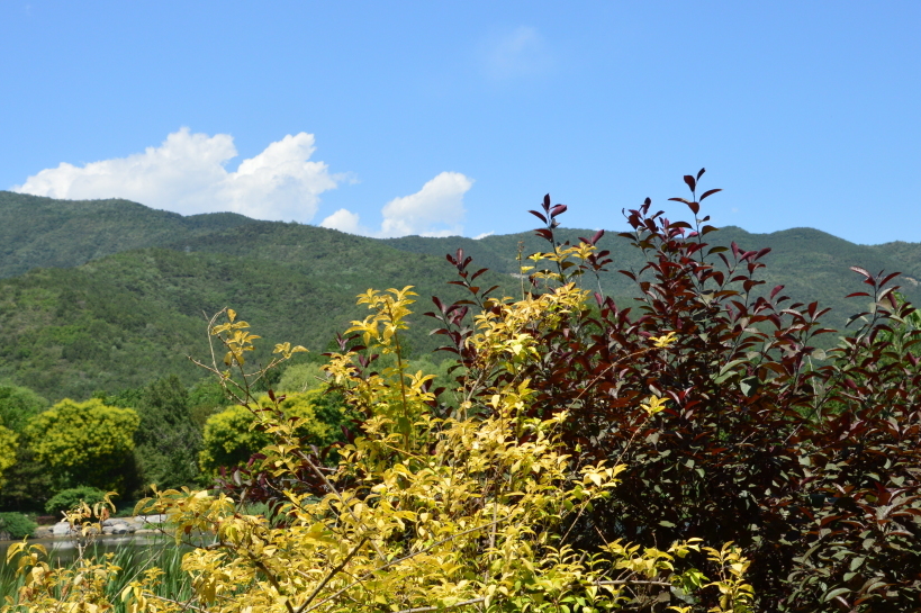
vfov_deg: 22.6
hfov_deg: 33.4
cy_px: 301
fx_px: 1534
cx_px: 458
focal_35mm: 60
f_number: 16
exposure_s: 1/320
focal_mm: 32
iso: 400
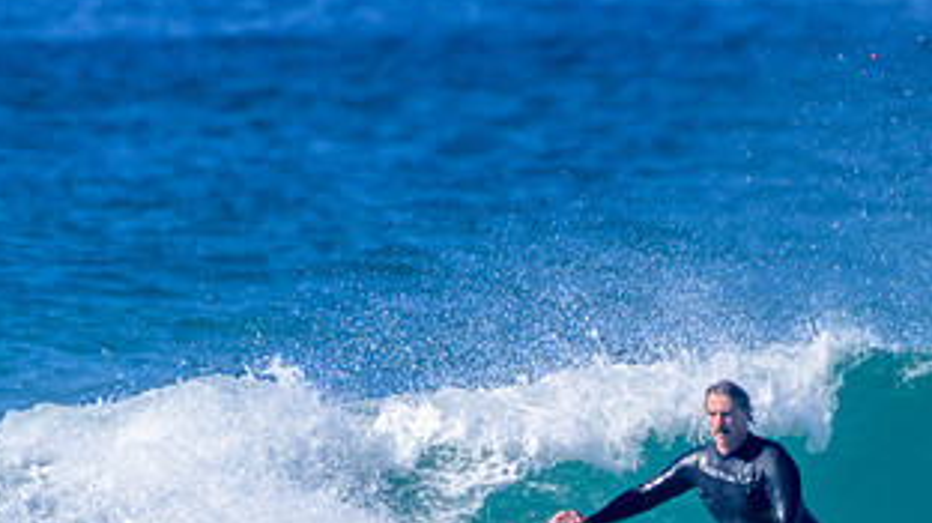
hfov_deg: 1.1
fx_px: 48108
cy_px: 560
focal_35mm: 1948
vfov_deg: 0.6
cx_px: 801
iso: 1000
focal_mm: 1000
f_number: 11
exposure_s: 1/2000
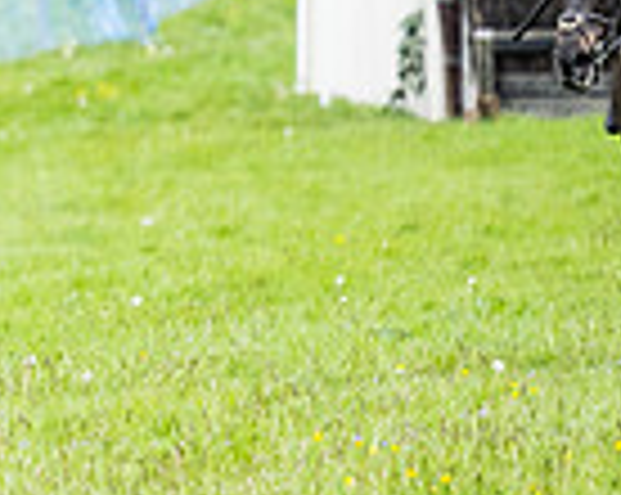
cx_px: -524
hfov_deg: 2.1
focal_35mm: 909
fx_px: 16683
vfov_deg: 1.7
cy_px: 132
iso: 500
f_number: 2.8
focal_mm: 155
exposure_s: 1/1250
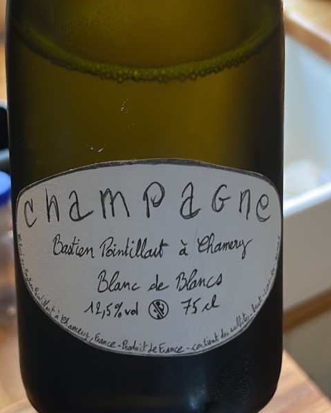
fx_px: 758
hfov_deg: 24.6
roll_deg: -0.6
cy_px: 215
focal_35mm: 62
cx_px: 166
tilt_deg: -43.1
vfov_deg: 30.5
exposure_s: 1/43
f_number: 1.6
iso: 160
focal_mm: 5.1
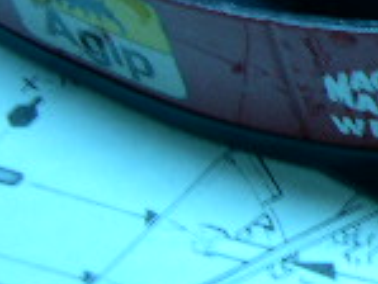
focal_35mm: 163
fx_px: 1781
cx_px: 786
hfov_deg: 10.9
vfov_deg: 9.0
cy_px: -43
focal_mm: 8
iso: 100
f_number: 2.8
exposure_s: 1/5.9
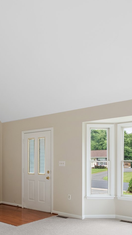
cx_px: 24
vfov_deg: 53.9
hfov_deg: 31.9
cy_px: 161
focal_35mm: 36
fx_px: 224
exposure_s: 1/13
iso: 250
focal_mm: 16
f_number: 8
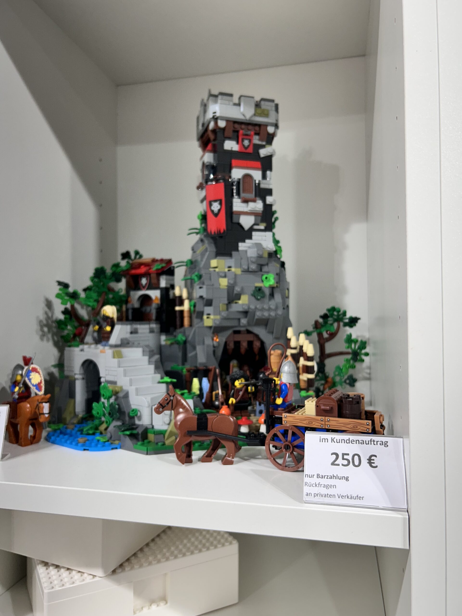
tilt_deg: +0.8
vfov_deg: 67.3
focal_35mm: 26
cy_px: 308
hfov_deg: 53.1
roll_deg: +0.5
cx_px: 231
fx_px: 463
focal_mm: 5.7
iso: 40
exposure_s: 1/169
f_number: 1.5
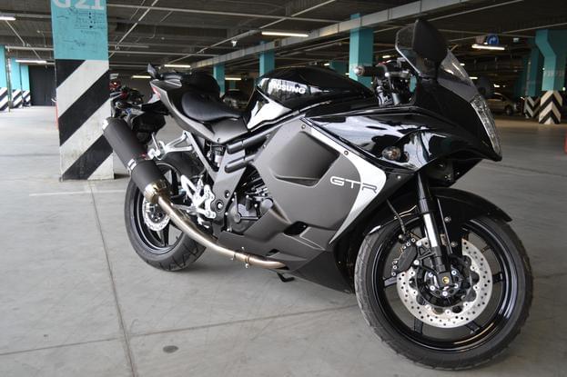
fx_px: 520
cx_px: 284
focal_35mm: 33
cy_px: 188
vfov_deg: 39.9
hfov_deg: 57.2
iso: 400
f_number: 3.8
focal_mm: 22
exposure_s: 1/50
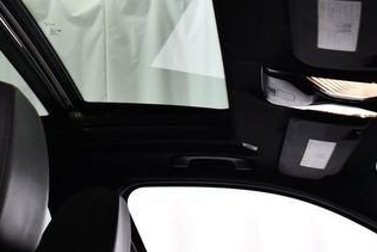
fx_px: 765
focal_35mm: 73
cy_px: 79
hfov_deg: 27.6
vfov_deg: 18.6
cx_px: 149
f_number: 3.5
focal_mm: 18
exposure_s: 1/160
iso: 800
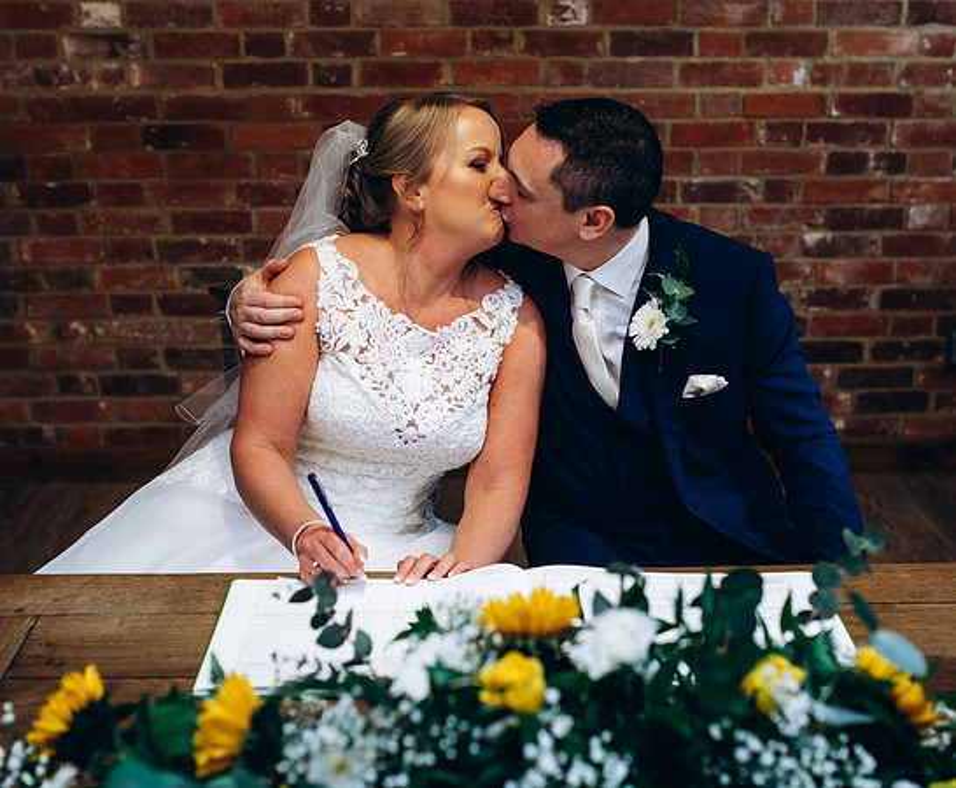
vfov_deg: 34.0
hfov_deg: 40.7
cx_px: 507
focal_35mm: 45
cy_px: 365
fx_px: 1287
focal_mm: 35
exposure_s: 1/100
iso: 200
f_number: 2.5
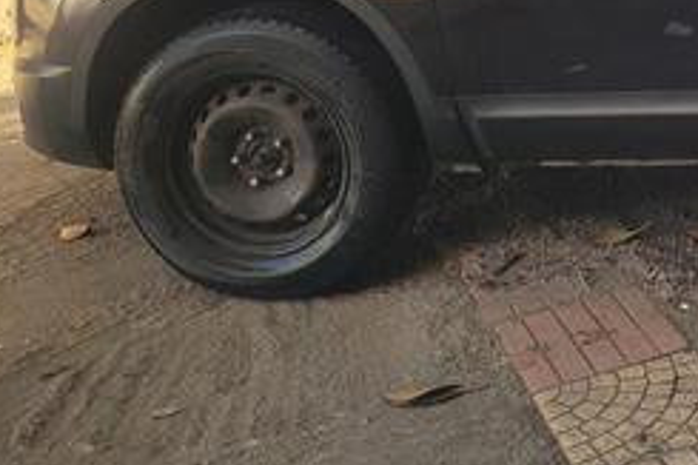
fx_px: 1395
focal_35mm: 72
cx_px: 909
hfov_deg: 24.5
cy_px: -184
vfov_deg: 17.4
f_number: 1.8
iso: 40
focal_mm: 5.4
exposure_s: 1/120
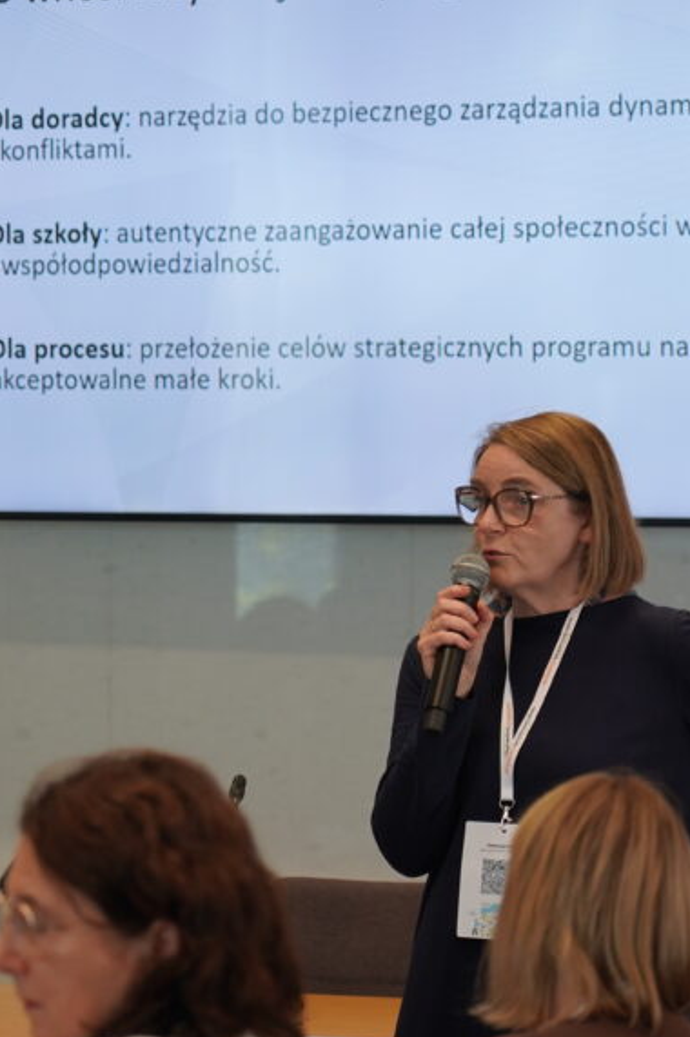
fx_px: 6102
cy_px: 578
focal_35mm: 212
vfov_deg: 9.7
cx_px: 374
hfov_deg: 6.5
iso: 800
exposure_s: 1/160
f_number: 4
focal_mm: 105
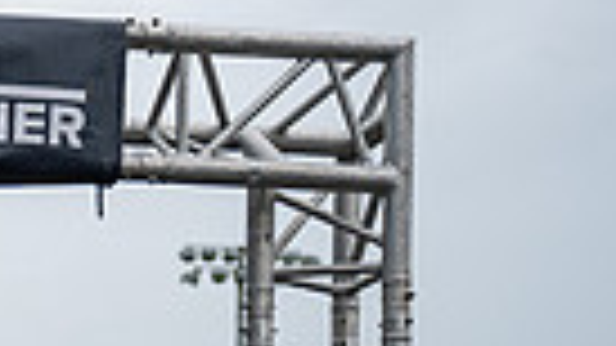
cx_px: -616
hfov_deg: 11.5
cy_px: 685
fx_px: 2760
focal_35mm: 169
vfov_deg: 6.9
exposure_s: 1/1250
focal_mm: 38
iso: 125
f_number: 2.8
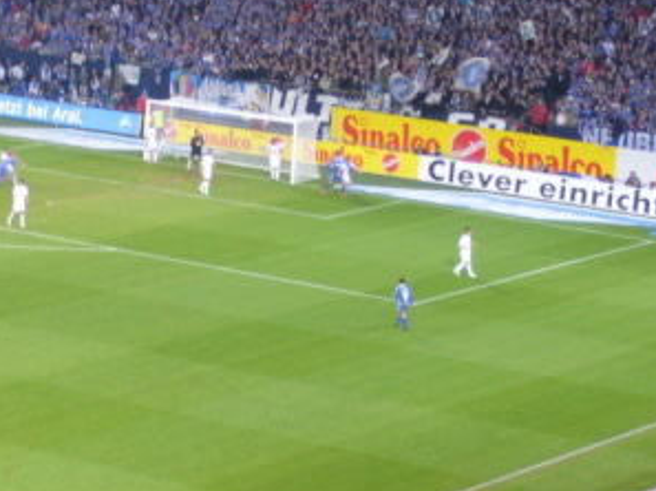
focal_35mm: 177
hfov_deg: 11.1
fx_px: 3350
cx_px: 121
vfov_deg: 8.4
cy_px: 242
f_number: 5
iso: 125
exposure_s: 1/15
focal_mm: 17.4
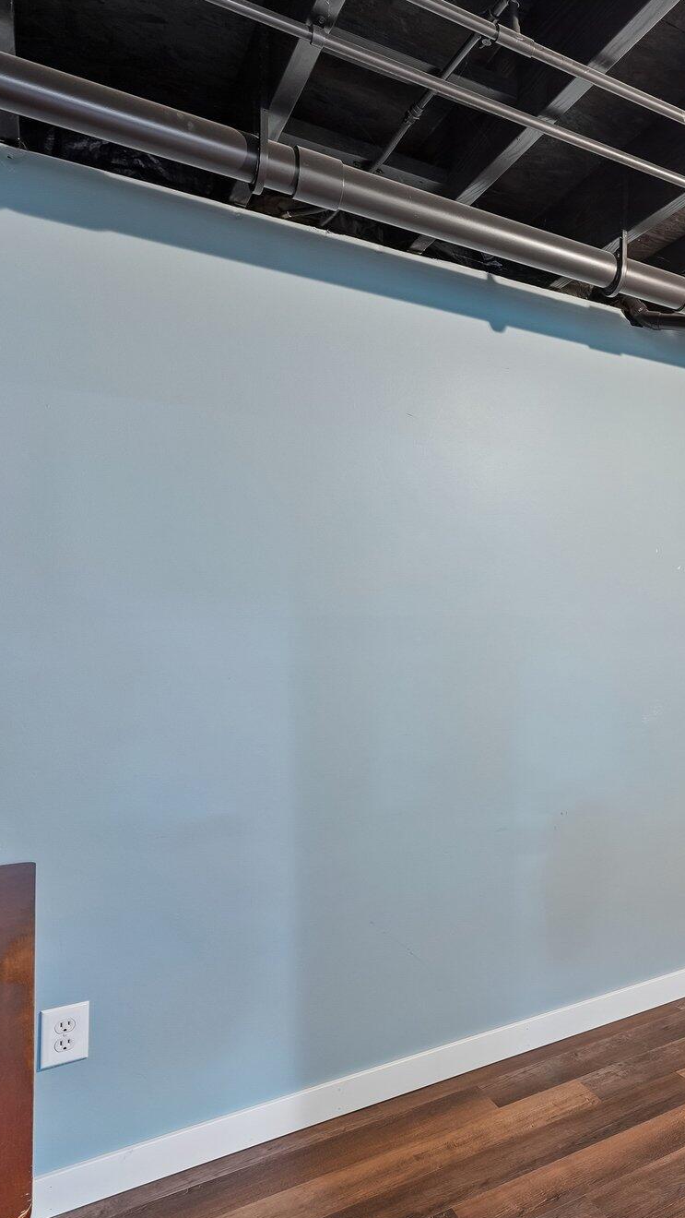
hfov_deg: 35.3
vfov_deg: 70.2
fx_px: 865
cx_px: 797
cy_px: 627
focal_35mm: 27
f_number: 8
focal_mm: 16.5
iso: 400
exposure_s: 1/2
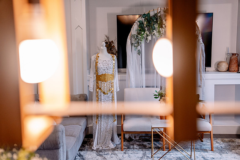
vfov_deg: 24.2
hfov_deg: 35.6
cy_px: 80
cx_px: 120
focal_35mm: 56
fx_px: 373
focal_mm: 56
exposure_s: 1/125
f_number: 2.8
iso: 640
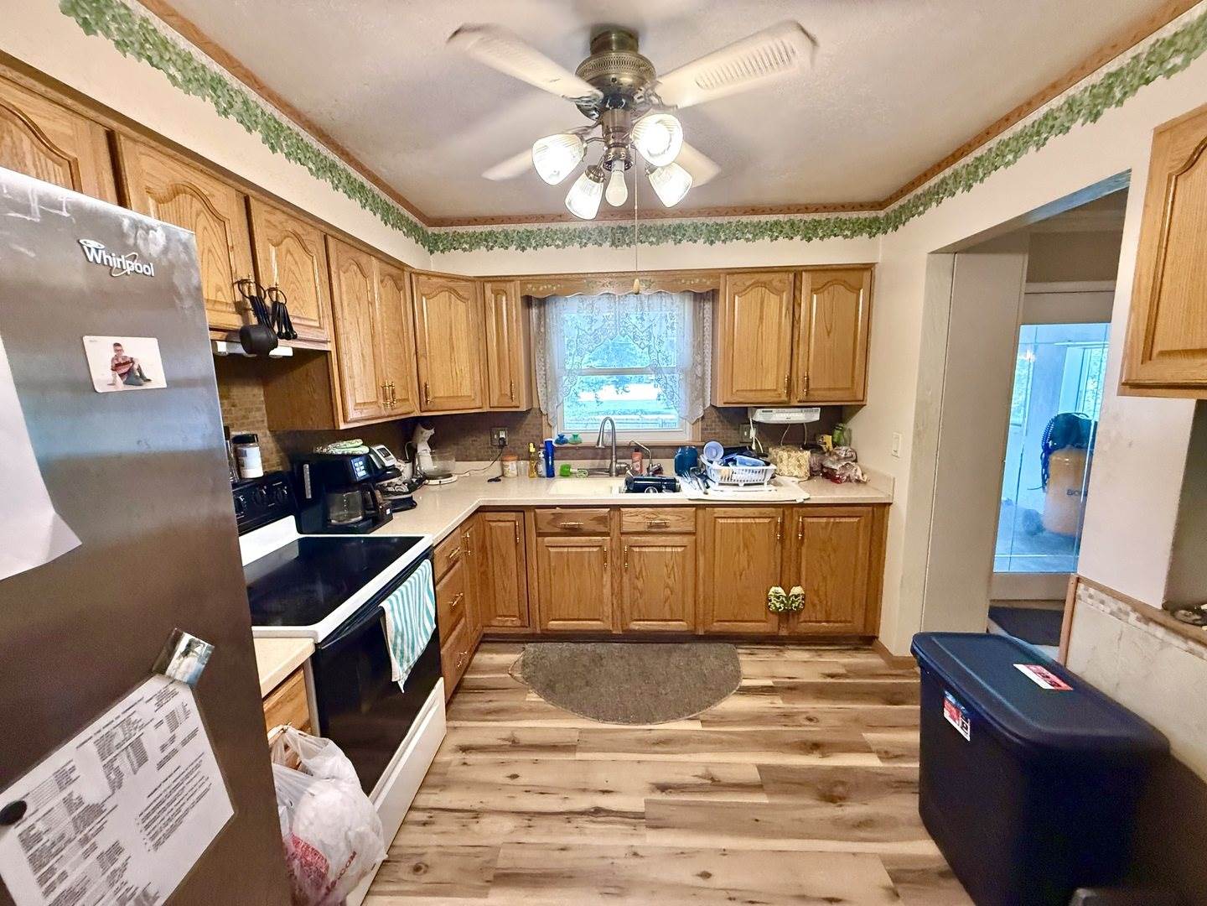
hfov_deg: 102.1
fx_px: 488
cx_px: 604
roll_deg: +1.3
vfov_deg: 85.7
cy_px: 453
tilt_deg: -10.2
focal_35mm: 14
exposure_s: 1/120
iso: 500
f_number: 2.2
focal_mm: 2.22
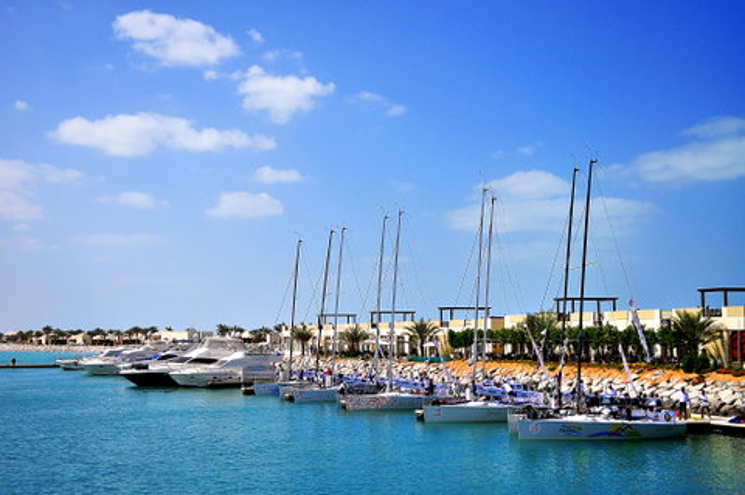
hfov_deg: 41.2
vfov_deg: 28.0
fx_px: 992
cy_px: 248
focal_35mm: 48
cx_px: 372
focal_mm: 32
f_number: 4.8
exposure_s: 1/3200
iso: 200
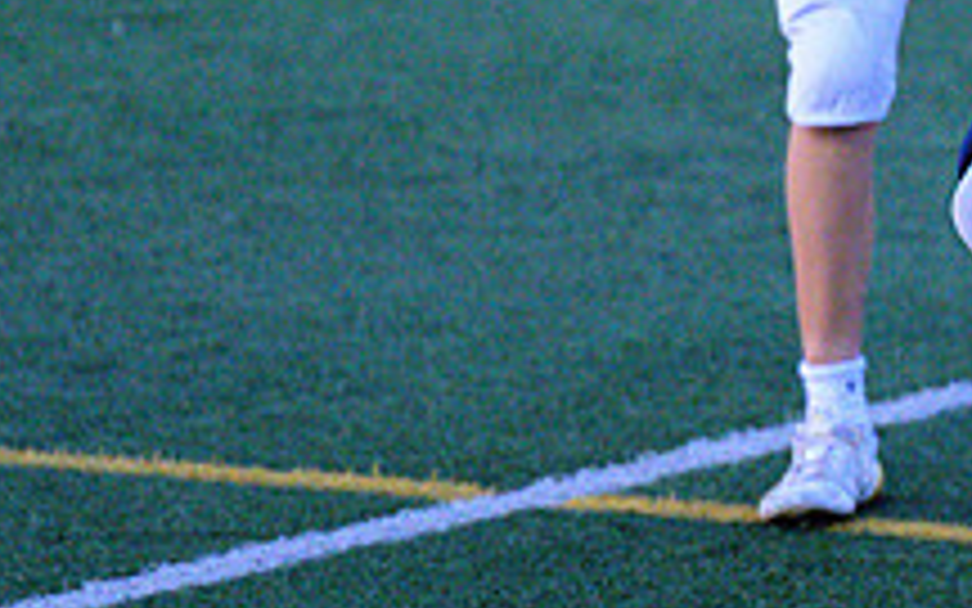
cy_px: 115
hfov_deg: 6.5
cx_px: 1519
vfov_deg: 4.1
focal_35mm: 319
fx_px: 8450
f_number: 4
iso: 6400
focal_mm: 98
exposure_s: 1/1600
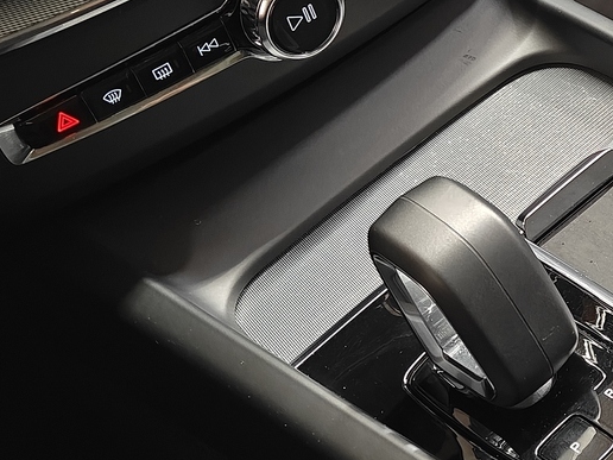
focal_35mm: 81
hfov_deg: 22.3
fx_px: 1434
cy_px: 271
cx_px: 737
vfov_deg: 18.2
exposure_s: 1/33
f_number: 1.8
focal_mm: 5.59
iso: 1600
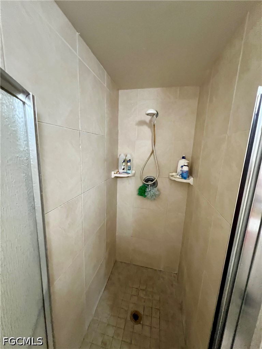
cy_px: 174
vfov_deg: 106.2
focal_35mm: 13
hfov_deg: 89.9
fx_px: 131
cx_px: 131
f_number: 1.8
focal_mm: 1.57
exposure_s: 1/60
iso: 800
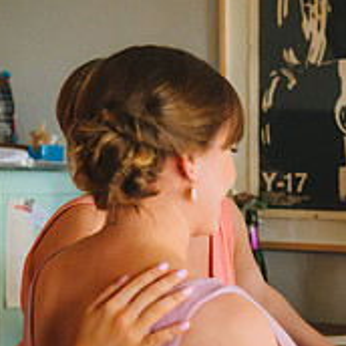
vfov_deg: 16.7
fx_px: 1165
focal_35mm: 103
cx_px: 306
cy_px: 288
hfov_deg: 16.7
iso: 6400
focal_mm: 36
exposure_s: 1/1000
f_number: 2.8
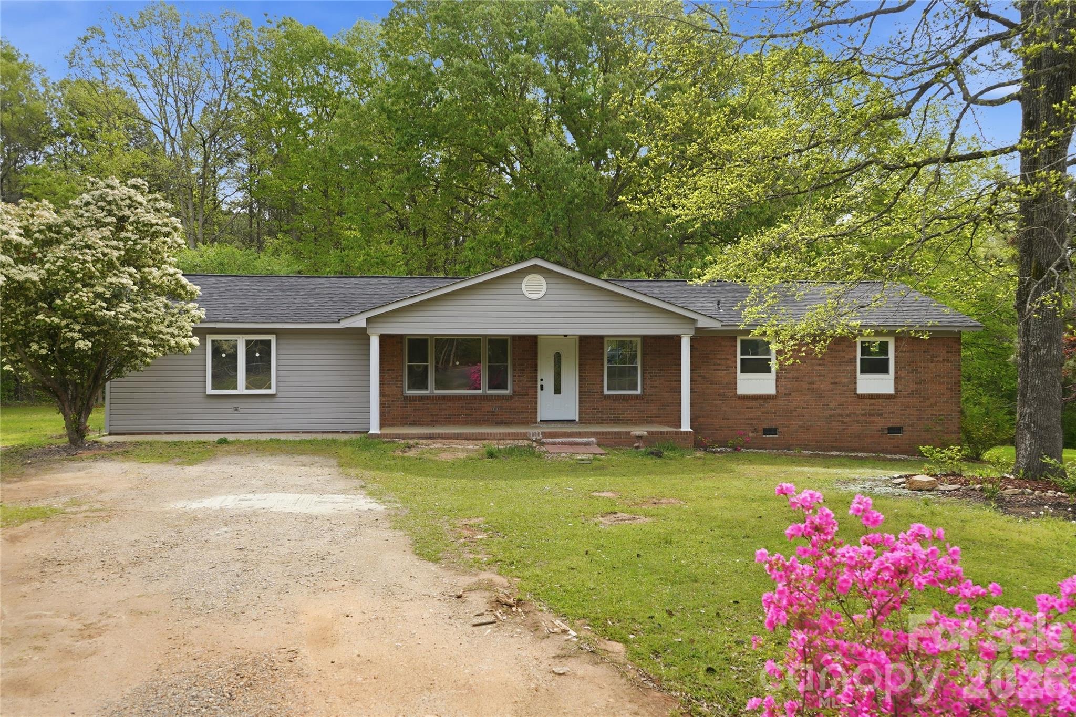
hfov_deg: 63.7
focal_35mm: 29
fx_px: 867
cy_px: 358
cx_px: 538
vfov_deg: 45.0
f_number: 5
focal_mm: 29
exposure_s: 1/250
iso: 100
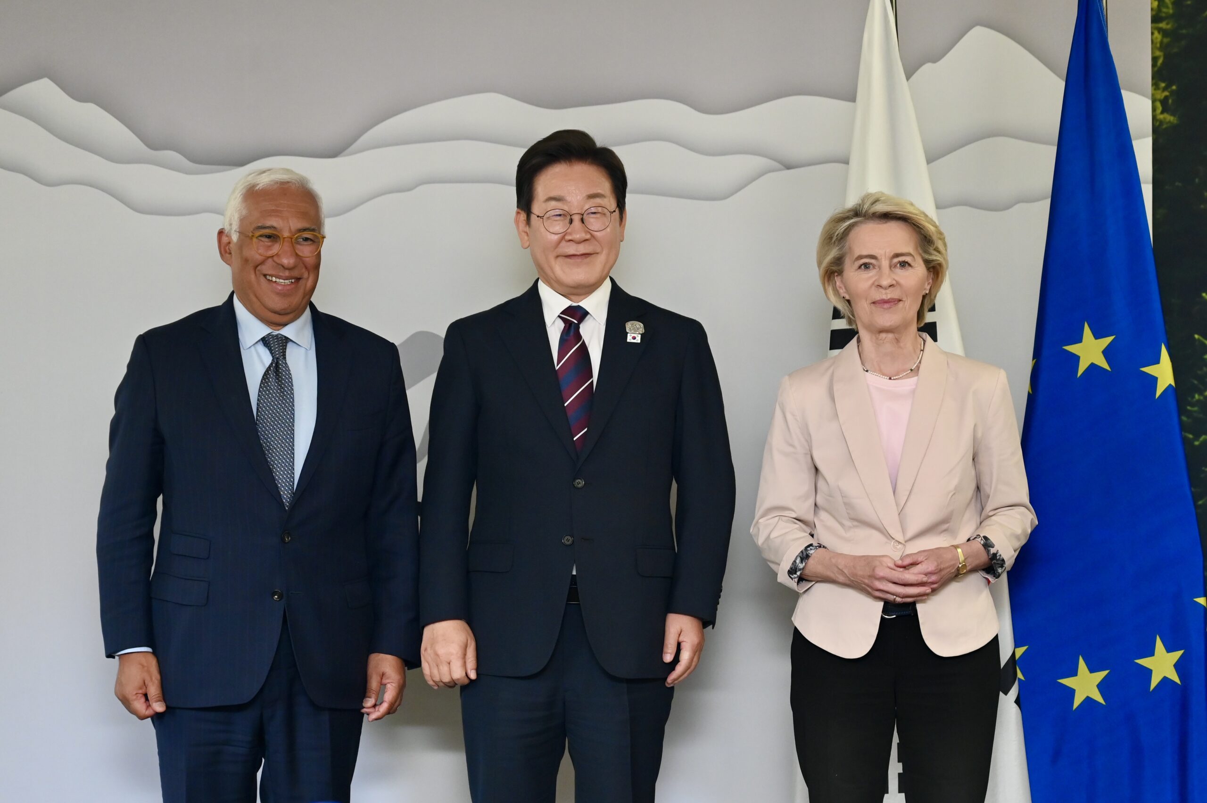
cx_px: 604
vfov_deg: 19.4
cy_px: 402
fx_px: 2345
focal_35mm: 70
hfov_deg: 28.9
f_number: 3.5
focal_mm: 70
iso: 2200
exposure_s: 1/200
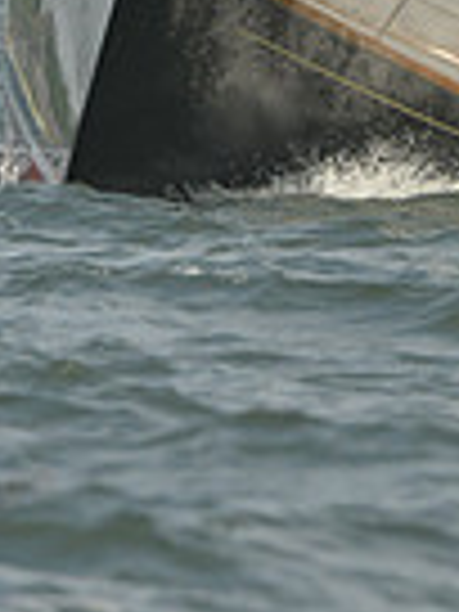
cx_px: 292
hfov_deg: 0.9
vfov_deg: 1.2
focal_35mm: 1636
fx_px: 28924
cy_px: -209
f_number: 9
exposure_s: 1/1000
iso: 280
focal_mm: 400
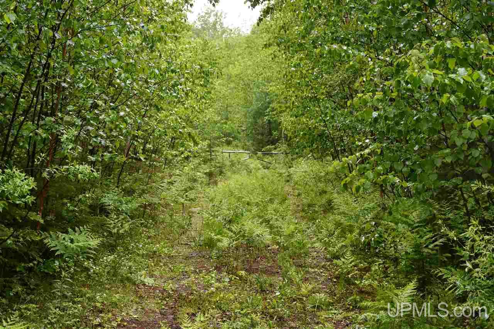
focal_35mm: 63
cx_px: 247
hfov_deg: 31.9
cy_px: 164
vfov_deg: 21.6
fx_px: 864
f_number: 5.6
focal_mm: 42
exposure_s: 1/250
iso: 400
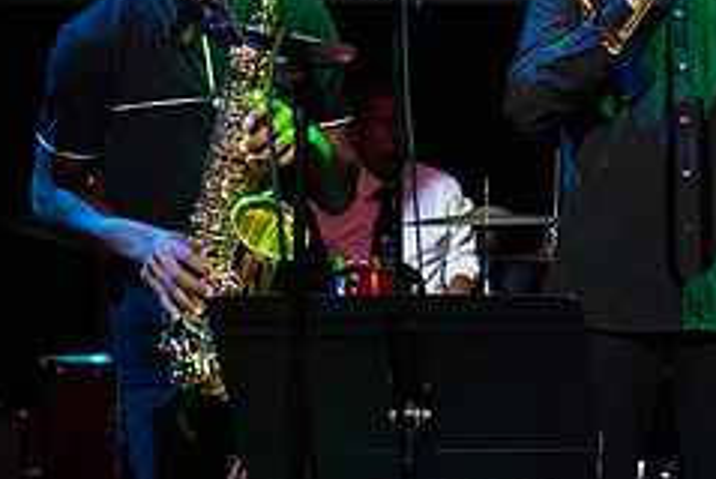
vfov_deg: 10.8
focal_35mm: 126
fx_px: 2509
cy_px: 4
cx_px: 734
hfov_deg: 15.9
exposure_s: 1/125
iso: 3200
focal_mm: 52
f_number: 5.6
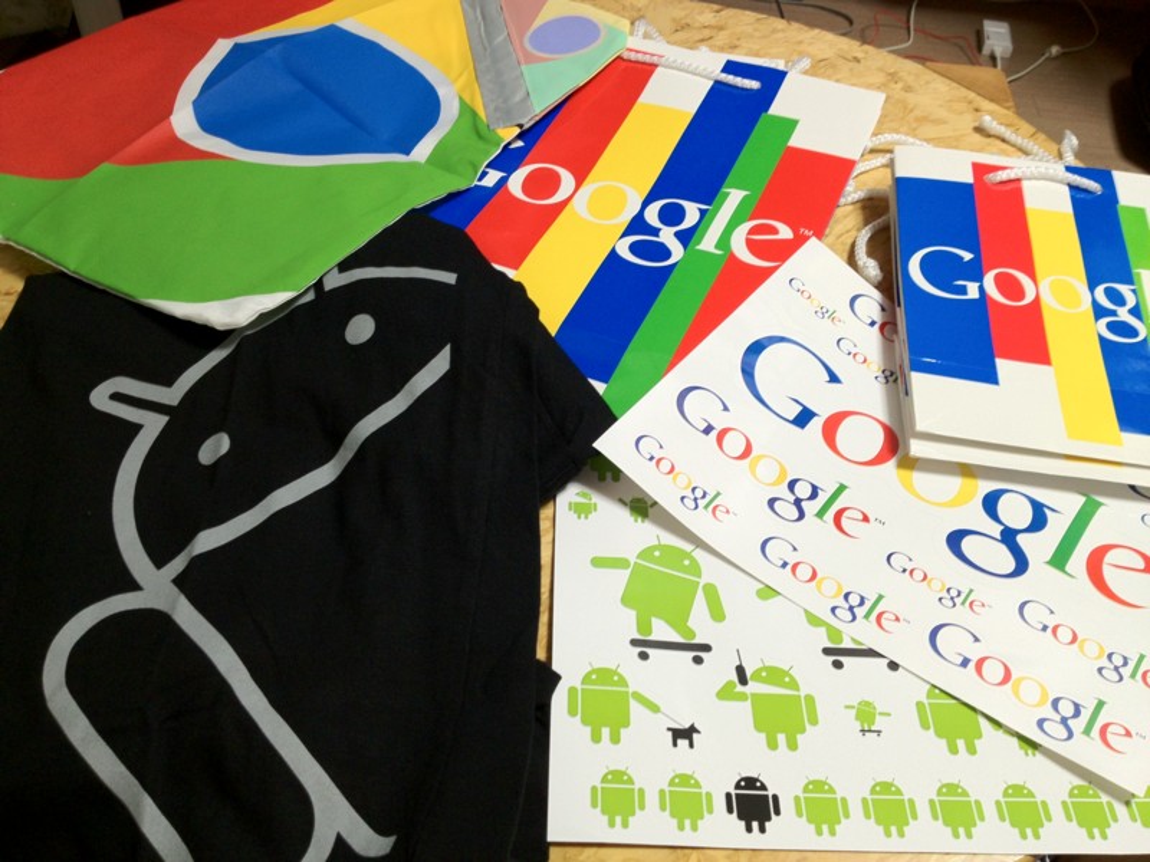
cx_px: 575
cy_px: 431
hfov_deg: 52.6
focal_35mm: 35
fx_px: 1163
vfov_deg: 40.7
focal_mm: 4.28
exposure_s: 1/20
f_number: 2.4
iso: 100
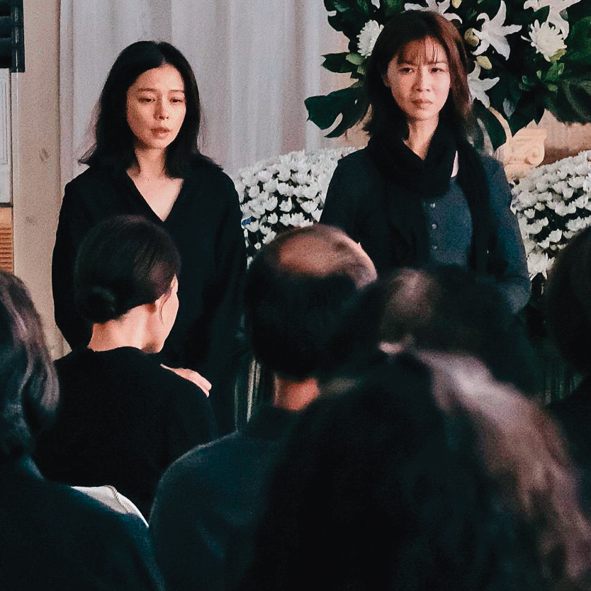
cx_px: 18
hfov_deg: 5.4
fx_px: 6200
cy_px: -310
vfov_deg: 5.4
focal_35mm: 321
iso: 4000
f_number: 5.6
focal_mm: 50
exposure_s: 1/120
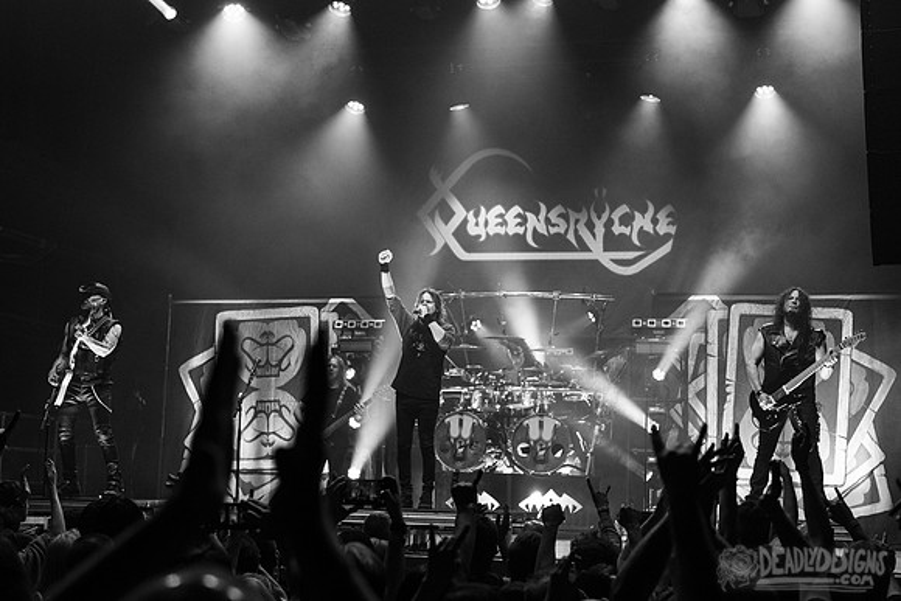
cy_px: 270
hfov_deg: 35.1
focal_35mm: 57
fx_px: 1424
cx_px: 460
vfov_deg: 23.8
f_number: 3.2
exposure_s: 1/400
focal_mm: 48
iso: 2500
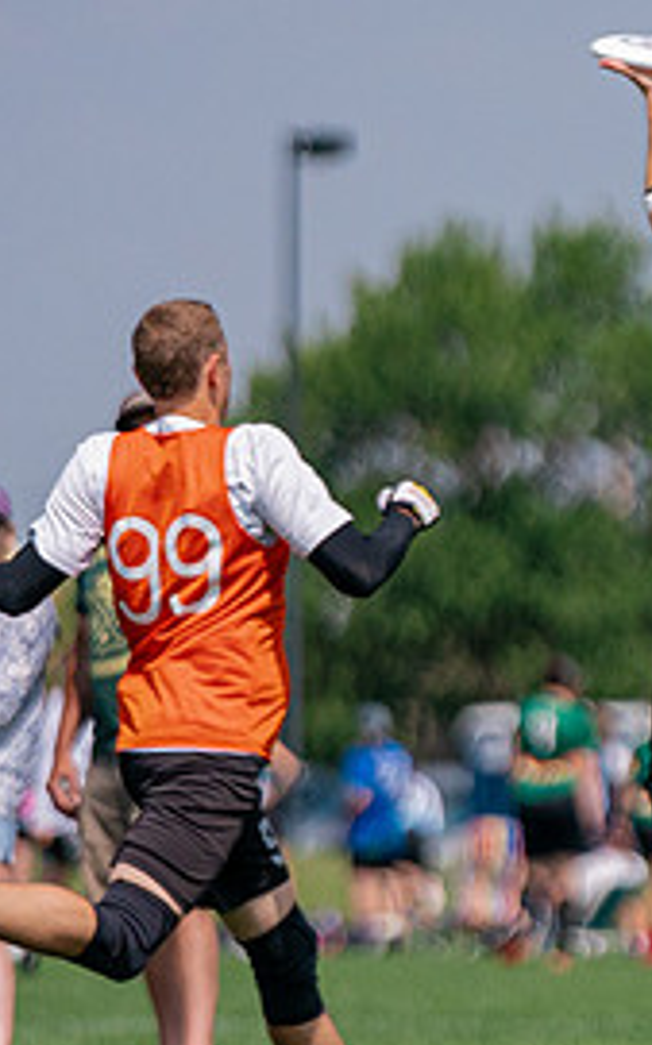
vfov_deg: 3.0
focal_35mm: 709
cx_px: 892
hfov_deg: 1.8
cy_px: 414
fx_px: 20189
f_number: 2.8
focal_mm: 200
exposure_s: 1/16000
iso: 640
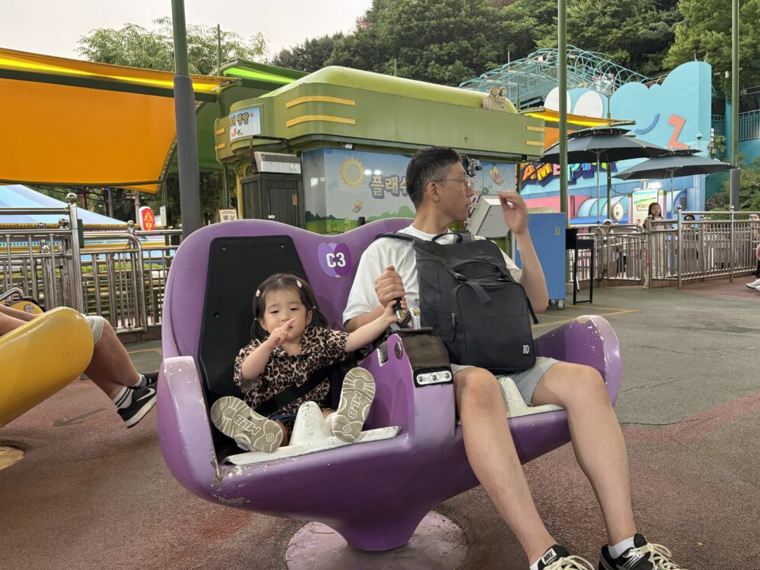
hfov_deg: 65.3
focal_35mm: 27
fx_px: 593
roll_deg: +1.8
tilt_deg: -4.6
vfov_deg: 51.4
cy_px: 280
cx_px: 392
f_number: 1.6
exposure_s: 1/120
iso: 250
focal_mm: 5.96
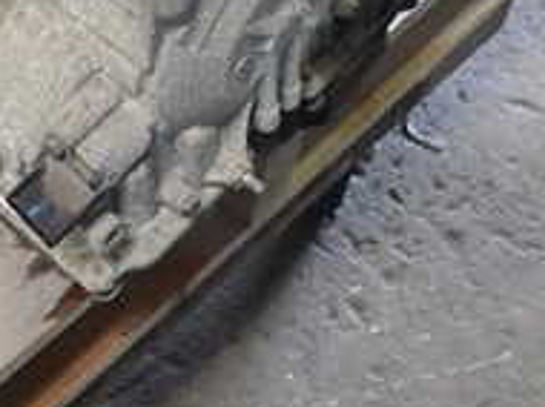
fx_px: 1242
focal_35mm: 79
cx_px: 98
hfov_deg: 24.3
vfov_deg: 17.5
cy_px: -123
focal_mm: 4.5
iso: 250
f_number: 2
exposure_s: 1/30
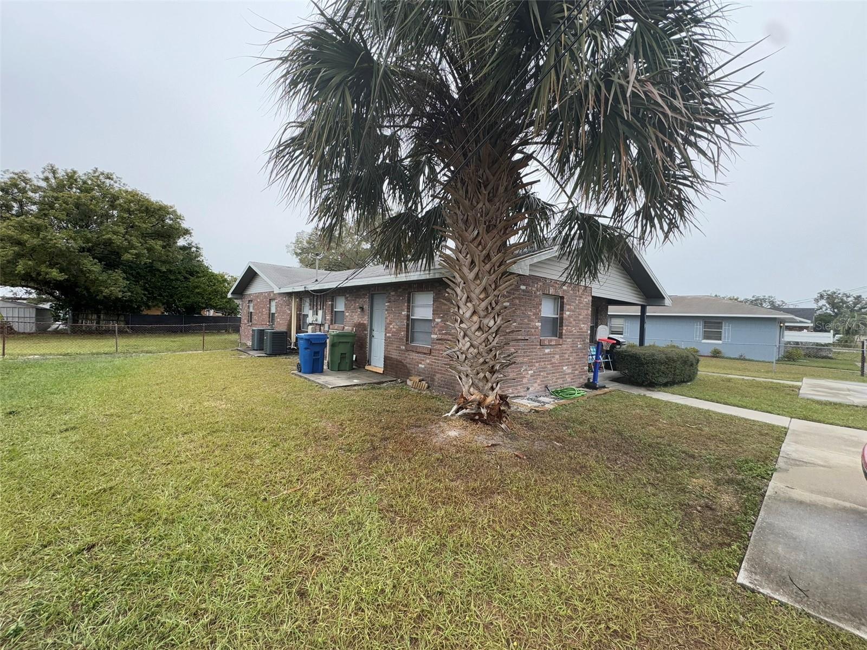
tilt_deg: -0.7
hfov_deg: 102.1
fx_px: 351
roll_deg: +0.0
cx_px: 434
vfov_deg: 85.7
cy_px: 325
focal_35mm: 14
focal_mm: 2.22
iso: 40
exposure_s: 1/208
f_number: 2.2
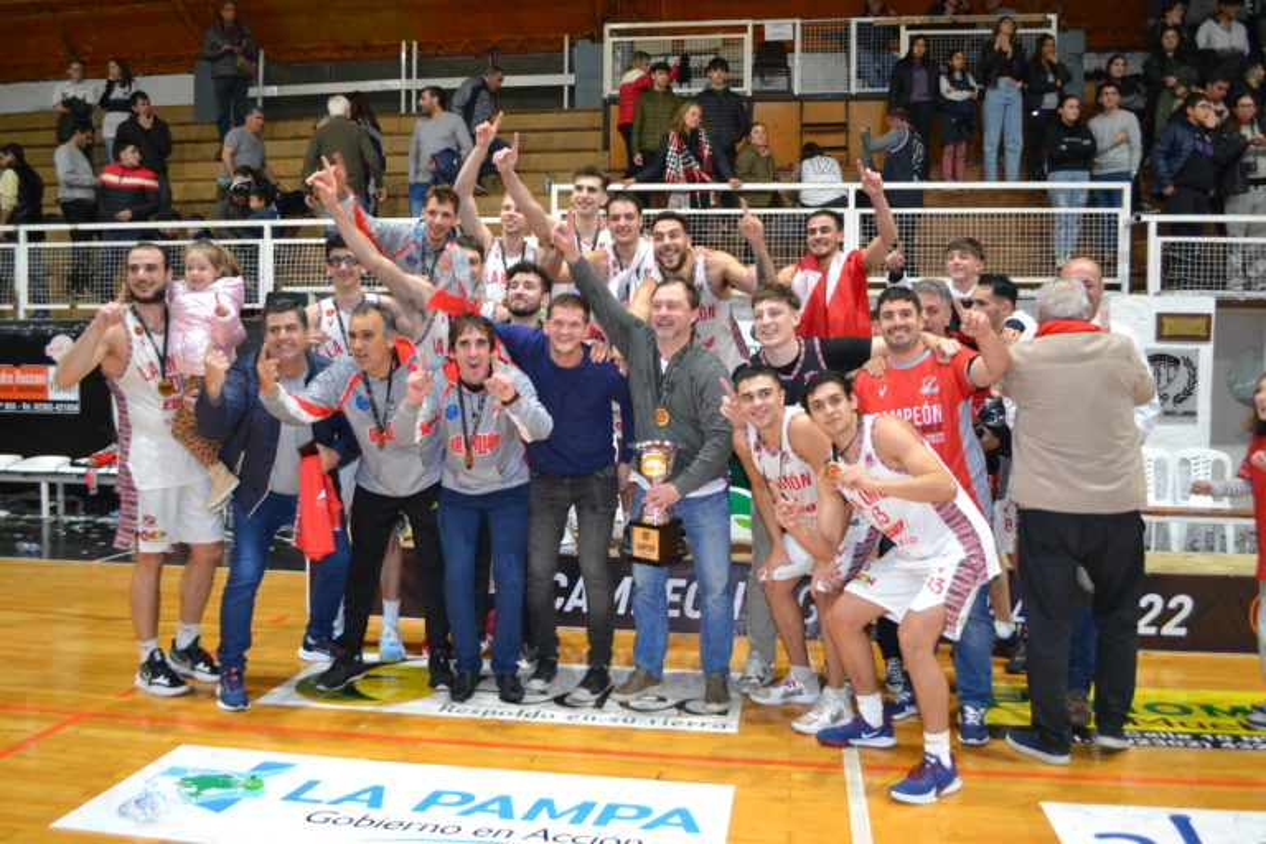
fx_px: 1055
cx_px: 633
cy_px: 422
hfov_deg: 61.9
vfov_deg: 43.6
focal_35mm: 30
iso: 1000
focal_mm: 20
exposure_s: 1/60
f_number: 3.8
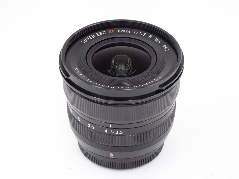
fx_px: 552
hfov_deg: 24.4
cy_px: 90
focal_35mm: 80
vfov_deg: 18.4
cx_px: 120
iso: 1000
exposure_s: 1/80
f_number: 5
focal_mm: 13.69
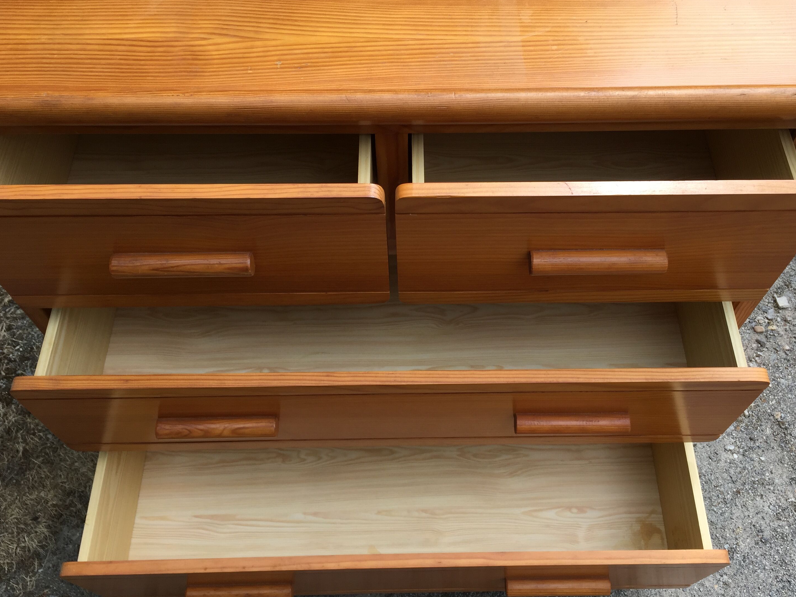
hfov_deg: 55.3
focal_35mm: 33
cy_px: 296
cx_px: 425
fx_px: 759
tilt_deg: -58.1
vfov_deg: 42.9
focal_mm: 4.15
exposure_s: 1/670
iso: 32
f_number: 2.2
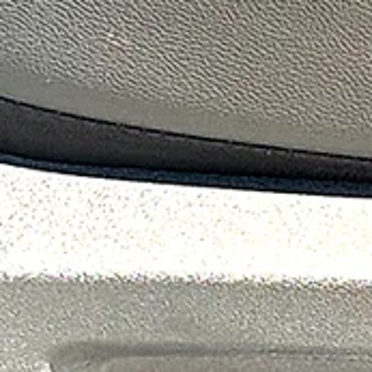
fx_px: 2043
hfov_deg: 10.1
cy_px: 276
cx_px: 527
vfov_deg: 10.4
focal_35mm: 168
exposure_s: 1/423
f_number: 1.78
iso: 80
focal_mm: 6.76
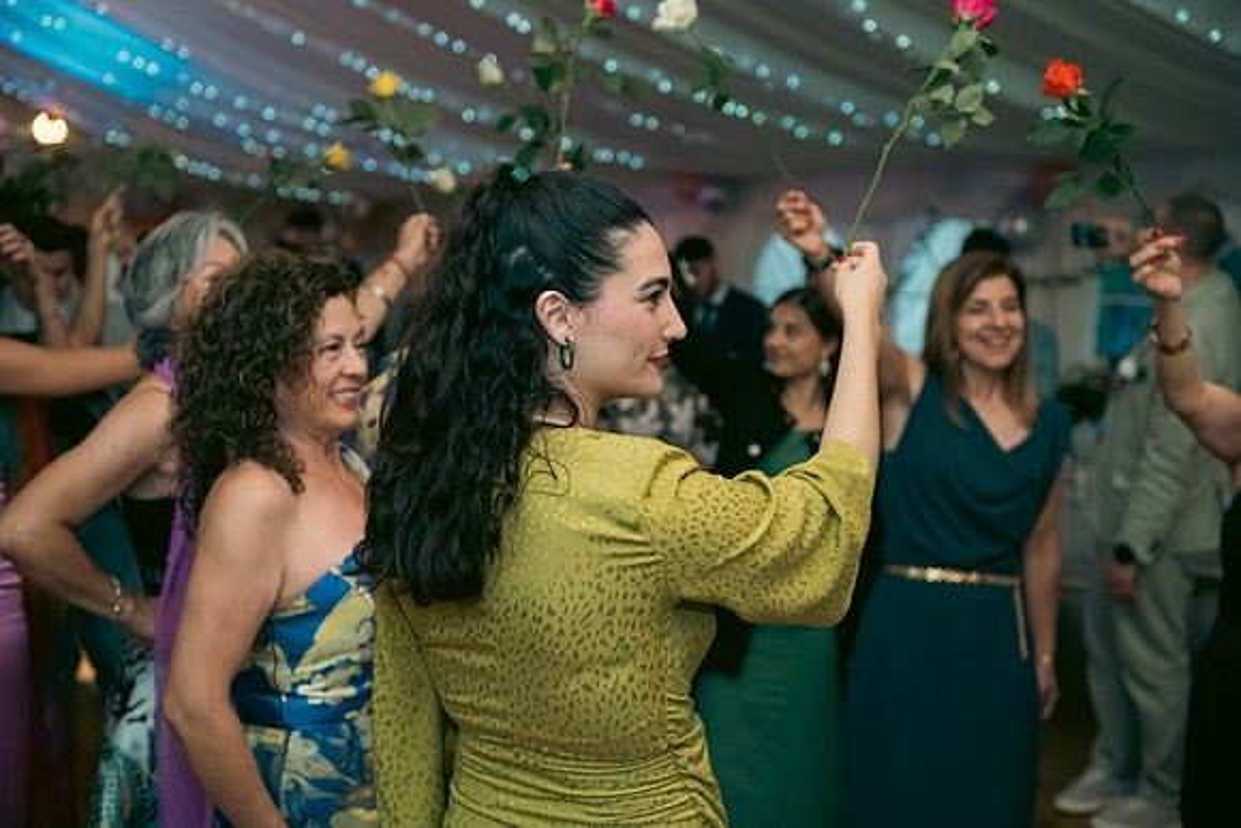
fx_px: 1655
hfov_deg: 41.1
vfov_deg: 28.1
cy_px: 414
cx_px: 620
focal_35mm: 48
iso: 800
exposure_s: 1/160
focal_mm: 48
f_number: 3.5
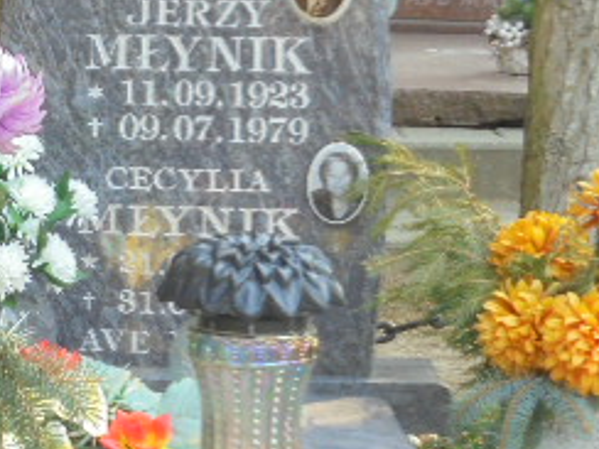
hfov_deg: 11.6
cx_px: -15
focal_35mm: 168
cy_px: 321
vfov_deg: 8.8
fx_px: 2907
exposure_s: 1/60
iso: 200
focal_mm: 11.5
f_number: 5.6
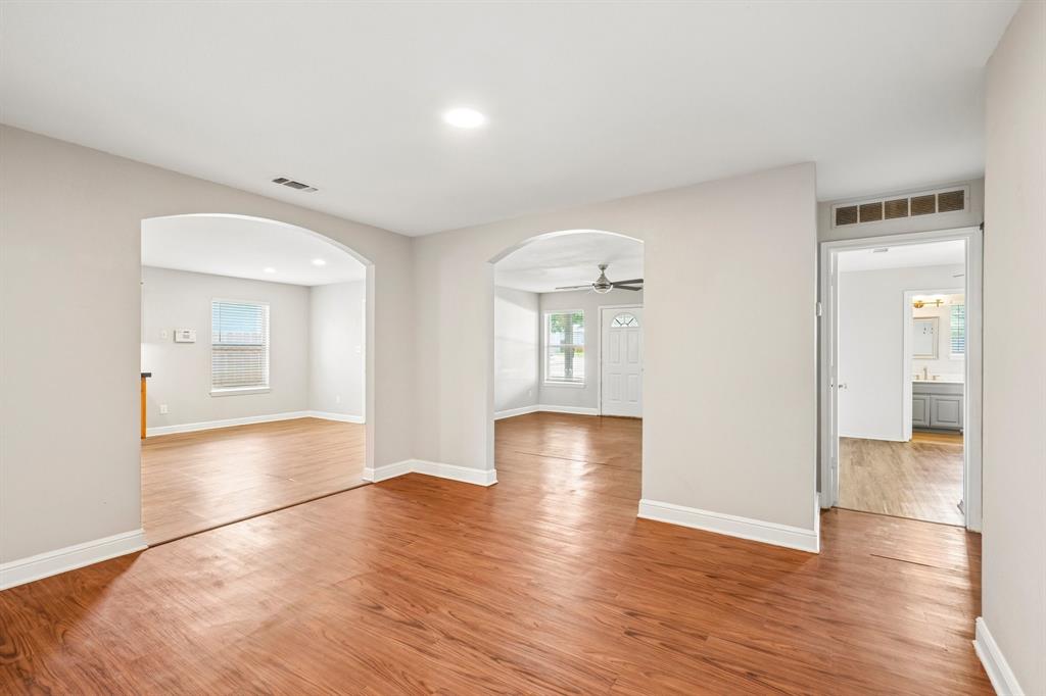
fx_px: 465
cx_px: 523
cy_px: 348
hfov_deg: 96.8
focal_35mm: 16
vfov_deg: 73.7
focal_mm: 16
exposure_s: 1/8
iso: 400
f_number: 8
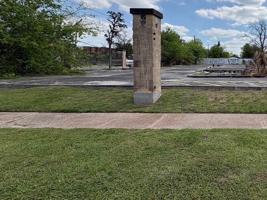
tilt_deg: -1.7
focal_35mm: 25
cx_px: 238
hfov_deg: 59.5
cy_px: 73
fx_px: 193
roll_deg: +0.6
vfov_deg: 54.2
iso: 50
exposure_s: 1/2083
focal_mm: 2.22
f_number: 2.2
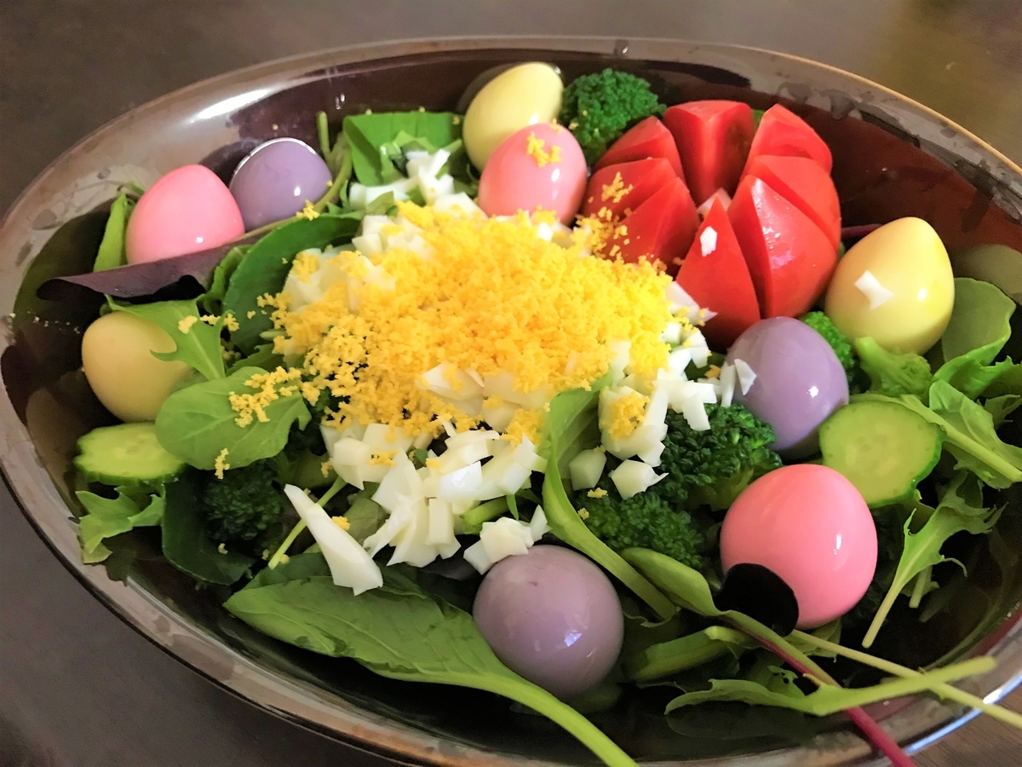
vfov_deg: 49.7
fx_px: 827
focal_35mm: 28
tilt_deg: -53.2
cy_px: 384
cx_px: 511
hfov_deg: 63.4
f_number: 1.8
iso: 100
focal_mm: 3.99
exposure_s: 1/17
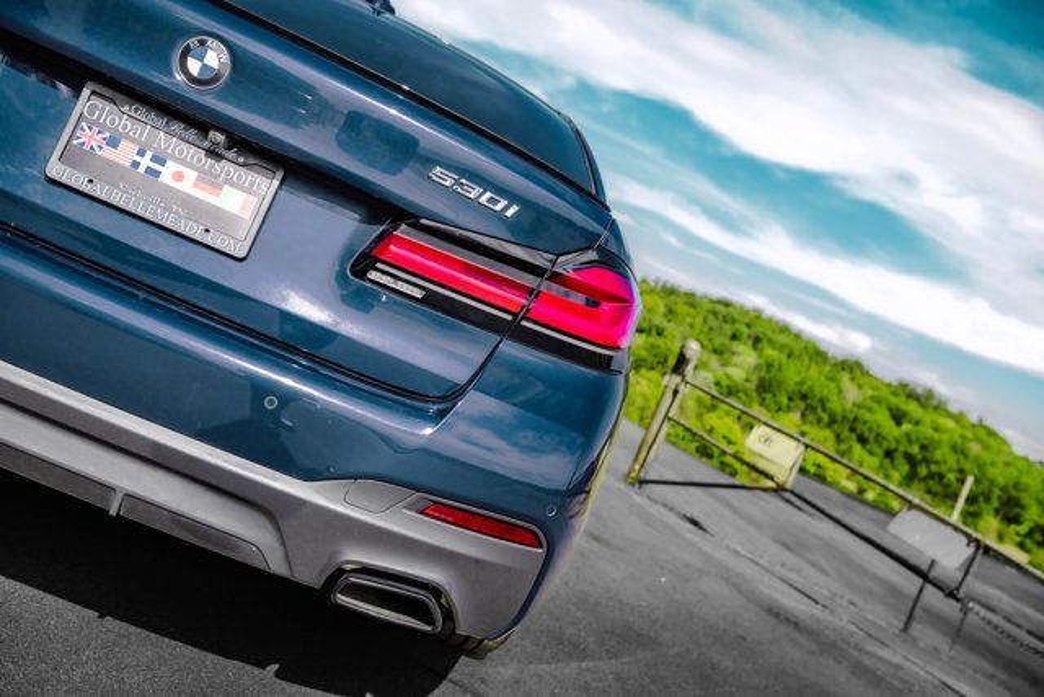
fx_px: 1044
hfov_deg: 53.1
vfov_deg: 36.9
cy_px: 348
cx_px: 522
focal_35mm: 36
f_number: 5
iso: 320
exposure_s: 1/1250
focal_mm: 36
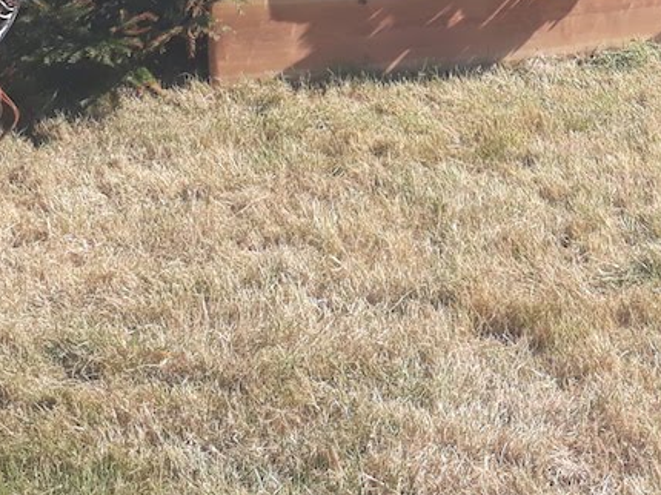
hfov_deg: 20.8
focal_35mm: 88
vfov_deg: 16.0
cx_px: 795
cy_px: -120
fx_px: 1679
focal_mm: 3.6
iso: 40
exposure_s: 1/755
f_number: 1.9
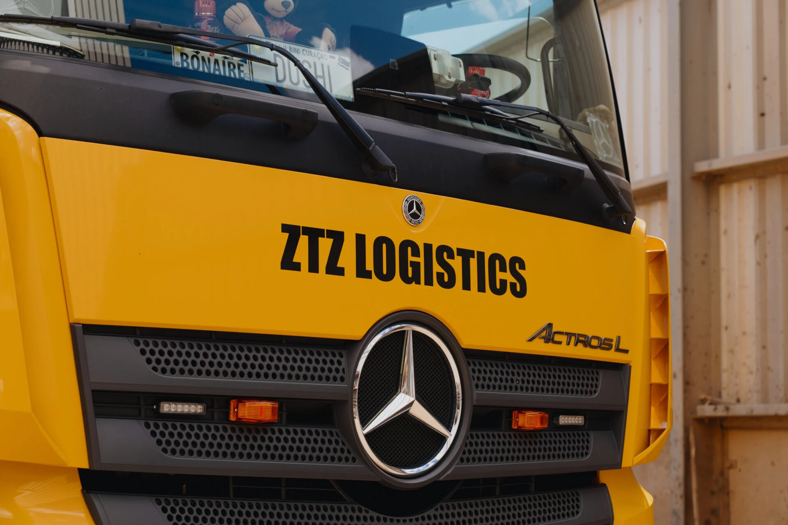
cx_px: 394
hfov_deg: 28.8
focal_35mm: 70
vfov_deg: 19.5
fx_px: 1532
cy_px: 262
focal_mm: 70
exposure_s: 1/640
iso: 250
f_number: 5
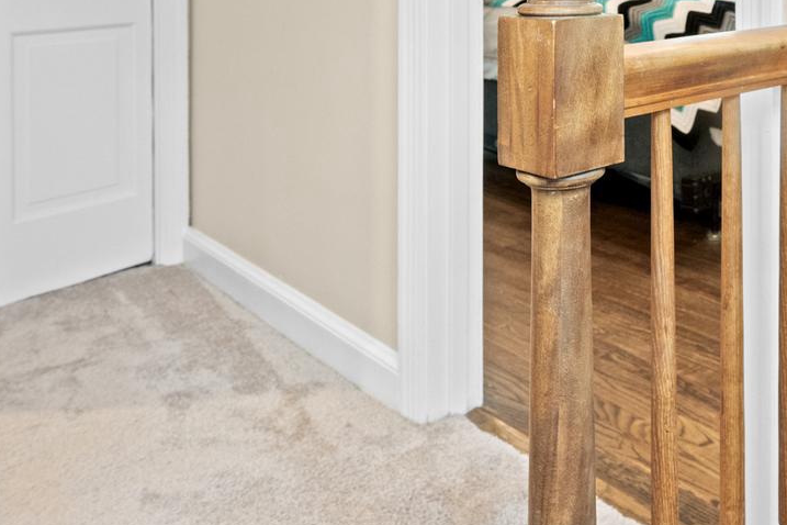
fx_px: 874
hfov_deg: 43.7
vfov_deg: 30.0
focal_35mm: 40
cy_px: -54
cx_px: 726
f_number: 5.6
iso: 1000
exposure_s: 1/8
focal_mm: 14
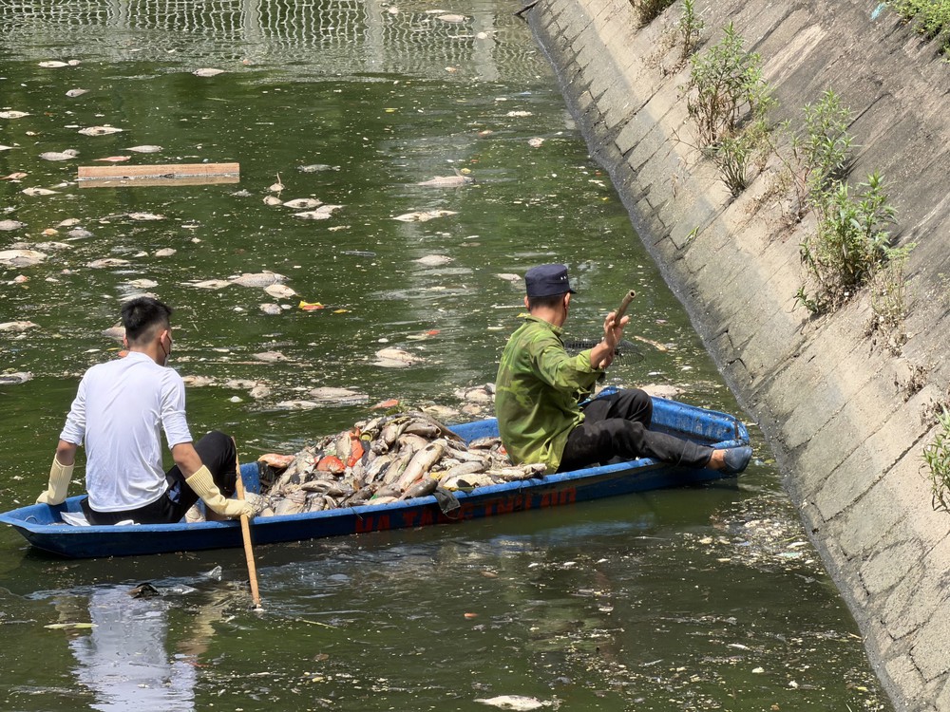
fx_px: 5489
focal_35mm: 200
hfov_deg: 9.9
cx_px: 475
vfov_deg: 7.4
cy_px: 356
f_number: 2.8
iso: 32
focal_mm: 16.89
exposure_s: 1/639
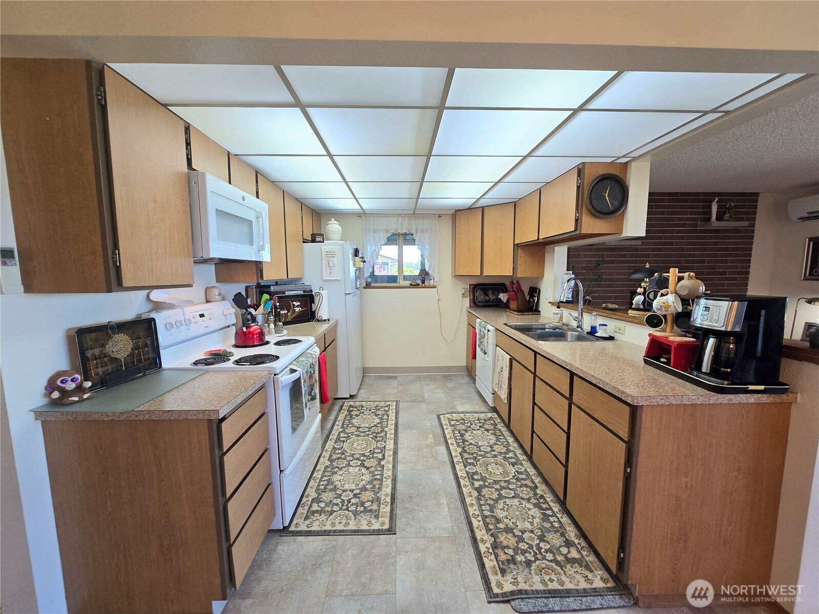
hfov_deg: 106.2
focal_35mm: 13
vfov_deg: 89.9
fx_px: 308
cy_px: 307
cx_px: 410
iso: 64
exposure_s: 1/60
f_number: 2.2
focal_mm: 2.2
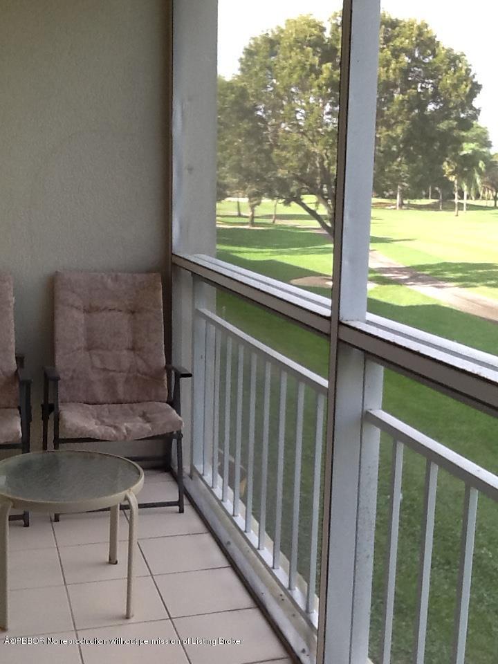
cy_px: 332
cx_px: 249
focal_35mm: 44
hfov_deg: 32.9
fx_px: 844
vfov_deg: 42.9
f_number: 2.4
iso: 40
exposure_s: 1/158
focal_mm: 2.03
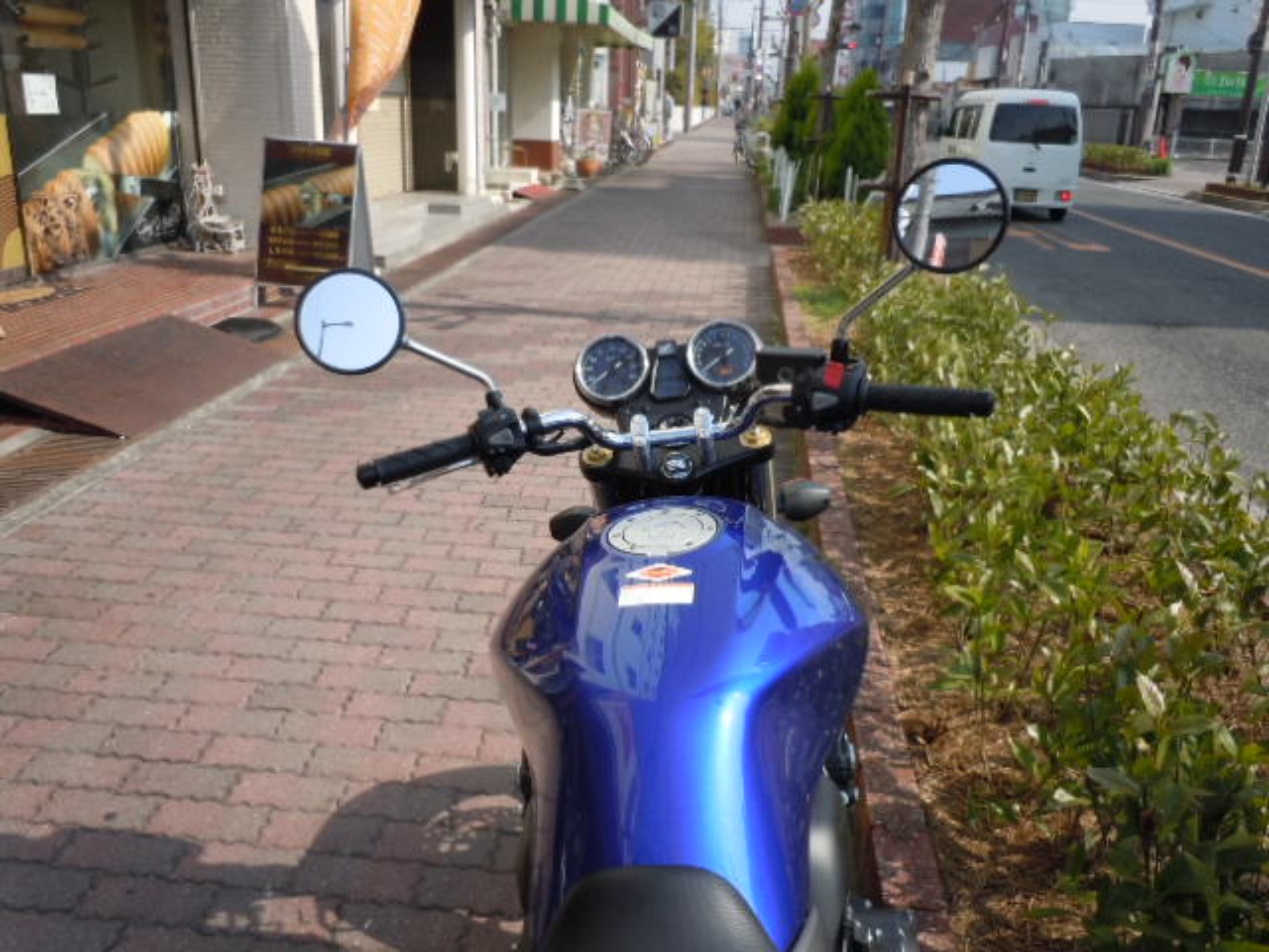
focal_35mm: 28
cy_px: 476
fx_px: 1026
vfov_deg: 49.7
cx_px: 634
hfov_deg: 63.4
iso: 100
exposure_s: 1/500
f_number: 3.7
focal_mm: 5
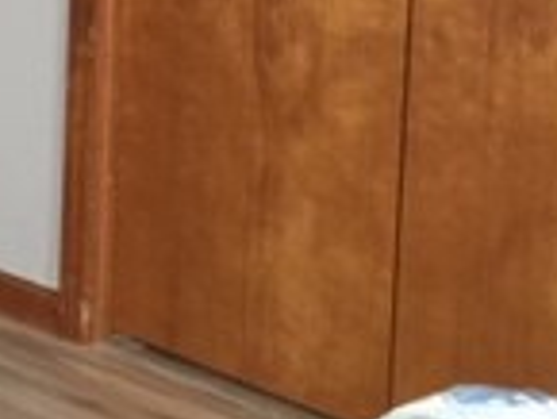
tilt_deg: -7.0
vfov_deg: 11.1
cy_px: -219
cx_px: -65
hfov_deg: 15.0
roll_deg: -0.8
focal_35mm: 128
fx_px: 2061
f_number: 2.2
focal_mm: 4.15
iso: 32
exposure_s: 1/33
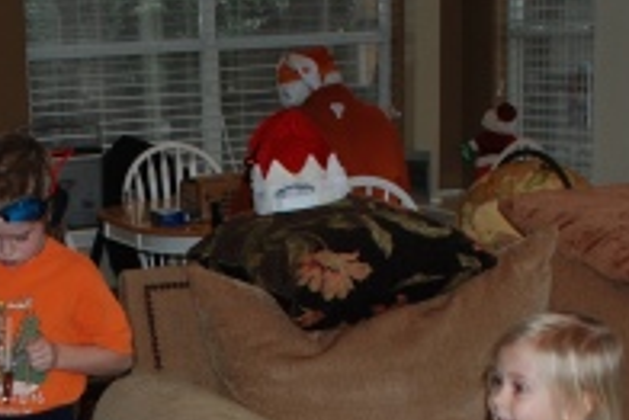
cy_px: 542
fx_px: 1713
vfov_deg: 13.5
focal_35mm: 98
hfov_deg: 20.5
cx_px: 96
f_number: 3.8
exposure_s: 1/60
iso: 200
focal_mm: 20
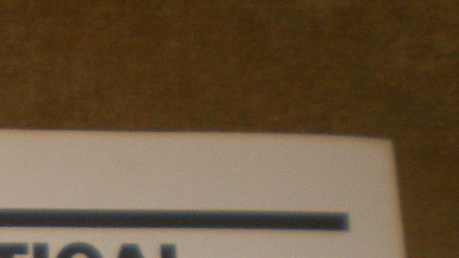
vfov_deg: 8.2
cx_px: -298
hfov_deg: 14.0
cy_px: 549
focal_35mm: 140
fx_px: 1704
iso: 200
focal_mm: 6.3
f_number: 3.1
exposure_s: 1/50
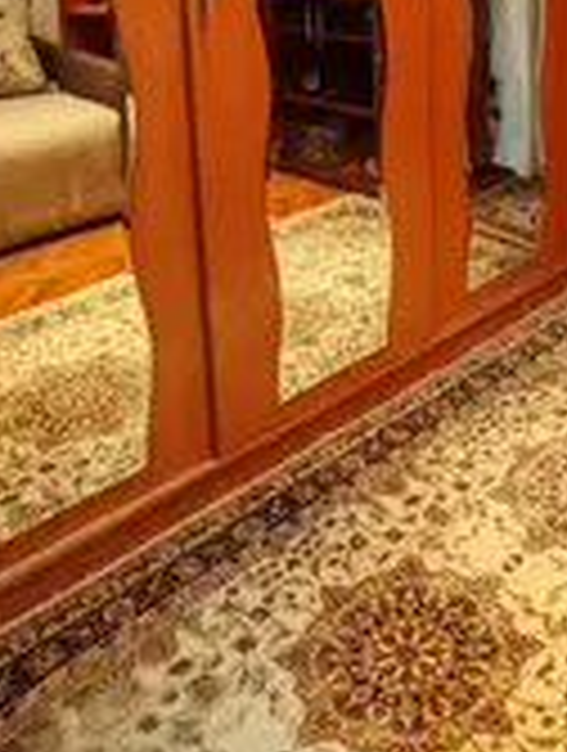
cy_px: 14
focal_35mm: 43
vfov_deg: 39.1
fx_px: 936
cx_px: 436
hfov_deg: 33.0
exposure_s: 1/20
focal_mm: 1.82
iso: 640
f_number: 2
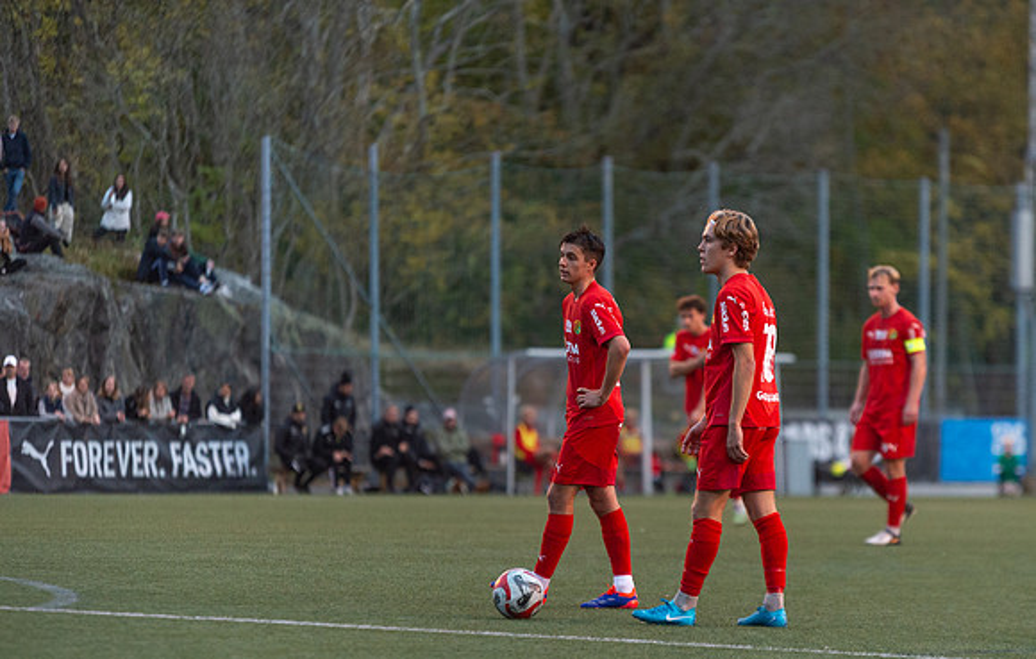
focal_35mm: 231
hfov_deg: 9.0
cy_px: 389
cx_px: 588
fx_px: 6547
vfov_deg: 5.8
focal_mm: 200
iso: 5000
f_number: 2.8
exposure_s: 1/1000
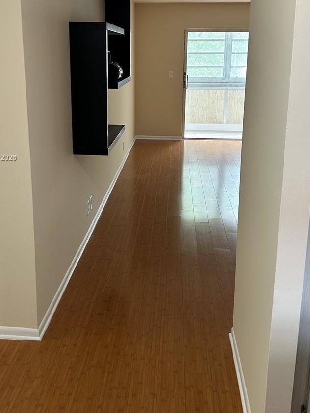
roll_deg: -0.6
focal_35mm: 37
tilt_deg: -12.4
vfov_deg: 49.7
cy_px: 158
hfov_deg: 38.6
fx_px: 442
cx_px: 146
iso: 100
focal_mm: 5.7
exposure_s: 1/60
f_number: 1.5
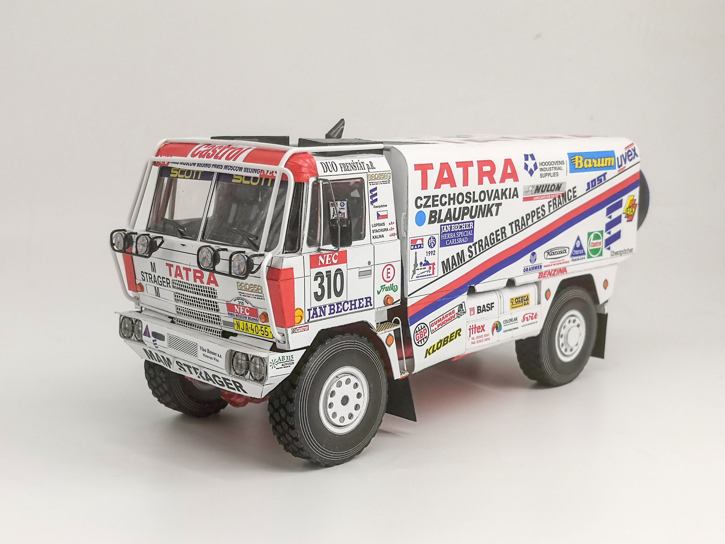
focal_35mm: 40
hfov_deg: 46.8
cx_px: 362
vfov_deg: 36.0
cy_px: 272
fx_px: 838
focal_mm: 3.95
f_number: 1.8
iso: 50
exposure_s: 1/223
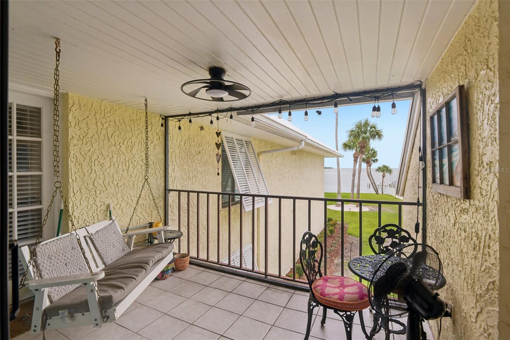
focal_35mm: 16
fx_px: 227
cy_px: 170
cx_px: 255
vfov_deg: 73.7
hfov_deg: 96.7
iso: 400
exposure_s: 1/500
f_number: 8
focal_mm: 16
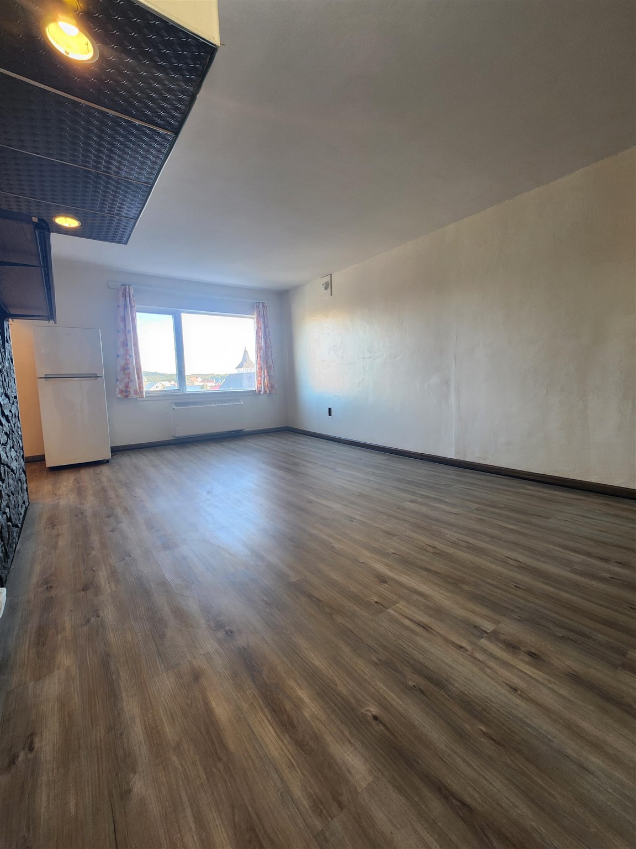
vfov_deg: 106.2
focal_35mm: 13
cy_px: 424
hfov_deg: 89.9
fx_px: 318
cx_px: 318
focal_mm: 2.2
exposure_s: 1/17.2
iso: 50
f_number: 2.2
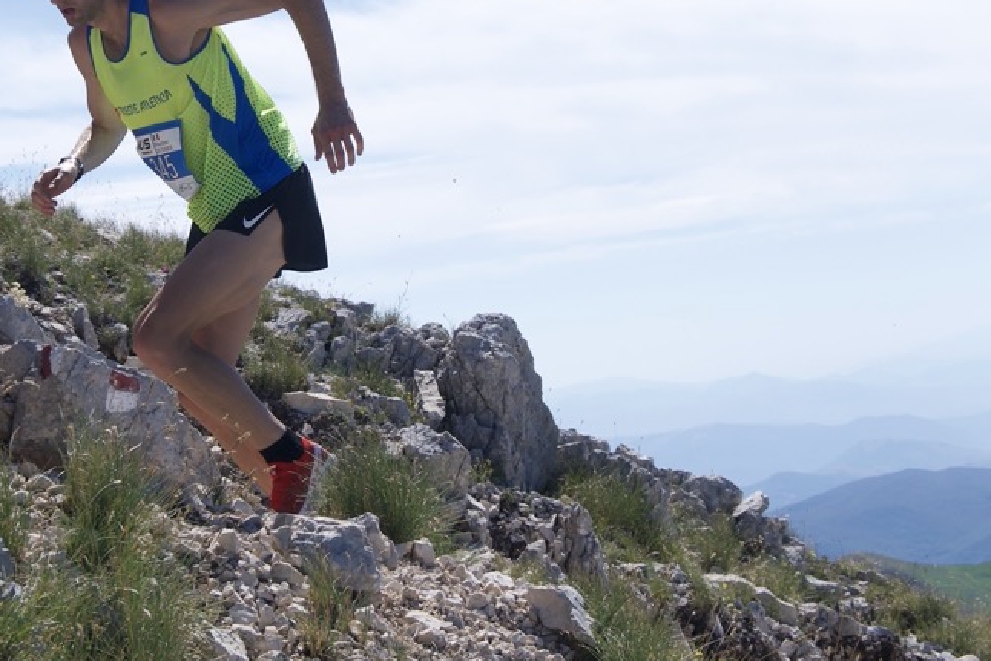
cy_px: 50
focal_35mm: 101
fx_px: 2781
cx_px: 339
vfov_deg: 13.4
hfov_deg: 20.1
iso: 100
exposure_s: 1/640
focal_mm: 34
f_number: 6.3
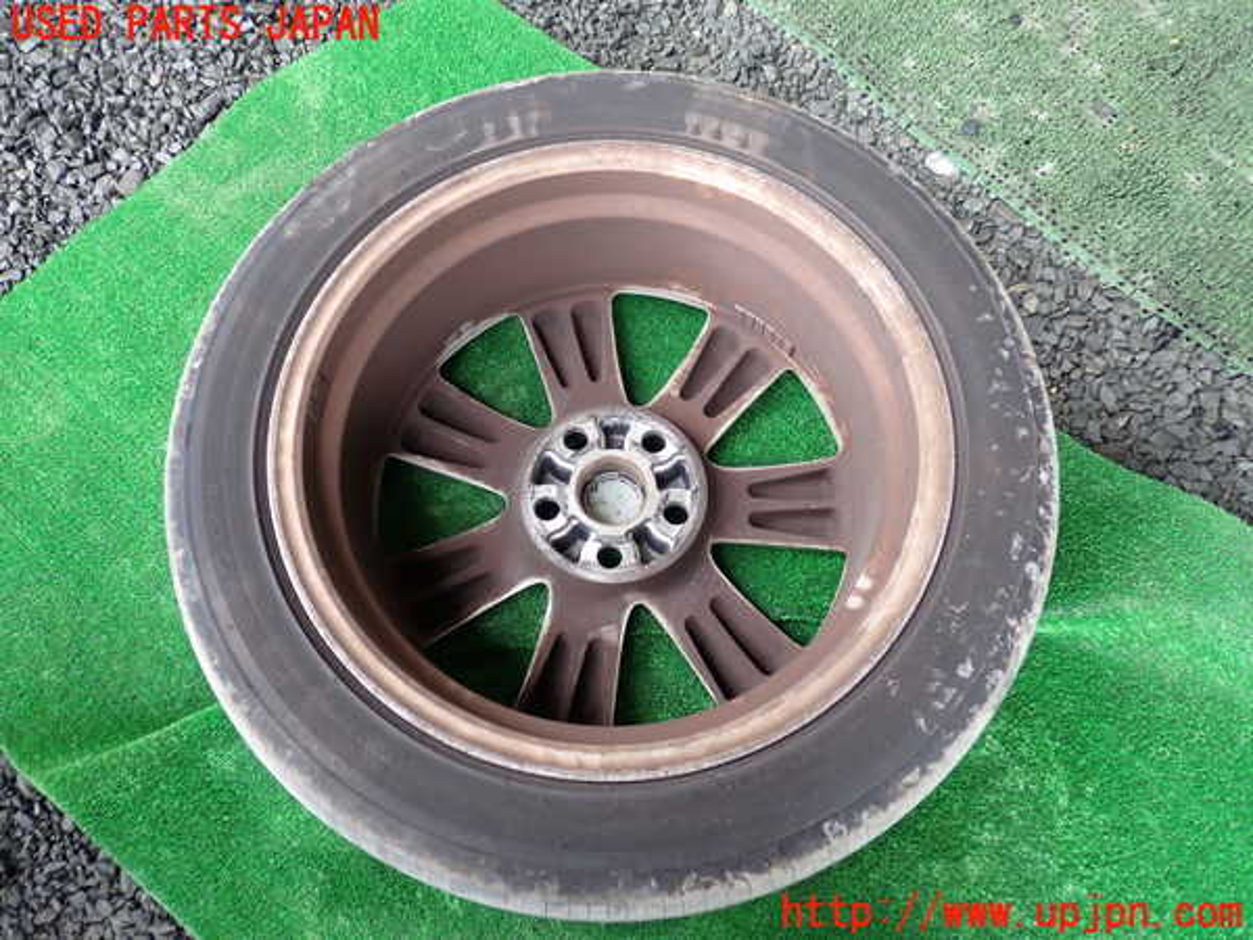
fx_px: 1086
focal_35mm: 30
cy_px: 470
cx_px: 626
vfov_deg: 46.8
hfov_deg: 60.0
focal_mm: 5.4
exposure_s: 1/80
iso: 200
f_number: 2.3
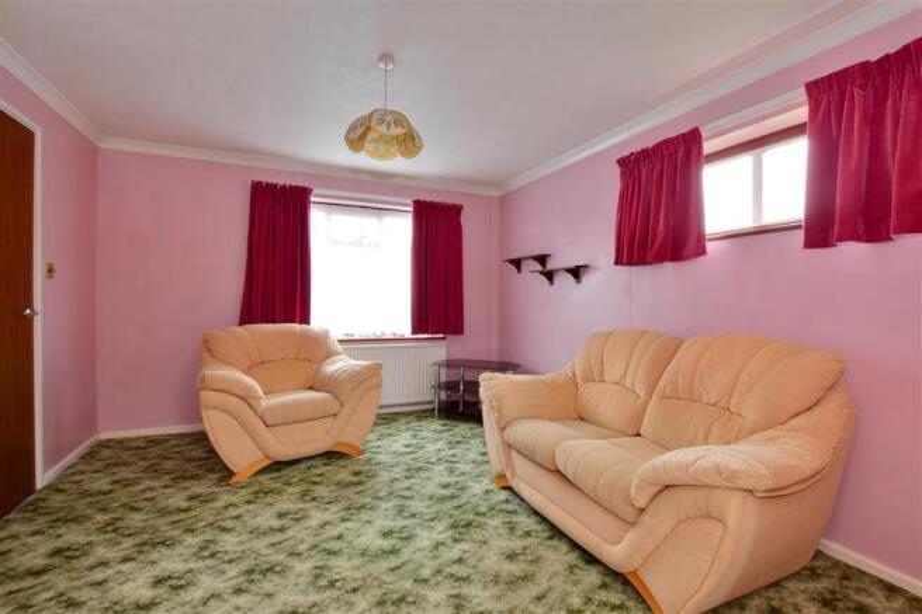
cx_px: 461
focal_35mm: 15
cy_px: 307
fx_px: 384
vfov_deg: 77.3
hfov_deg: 100.4
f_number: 11
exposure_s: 1/1.6
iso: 400
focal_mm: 10
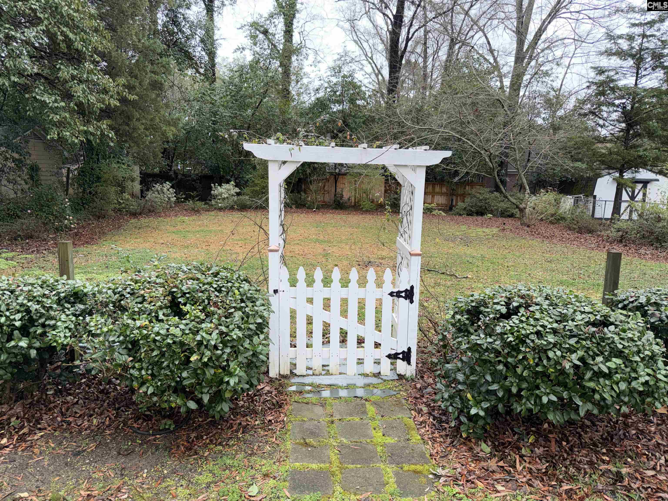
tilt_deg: -8.2
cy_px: 250
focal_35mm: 24
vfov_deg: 56.8
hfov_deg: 71.6
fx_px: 463
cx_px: 334
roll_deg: -0.1
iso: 80
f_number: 1.78
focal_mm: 6.76
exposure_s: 1/363
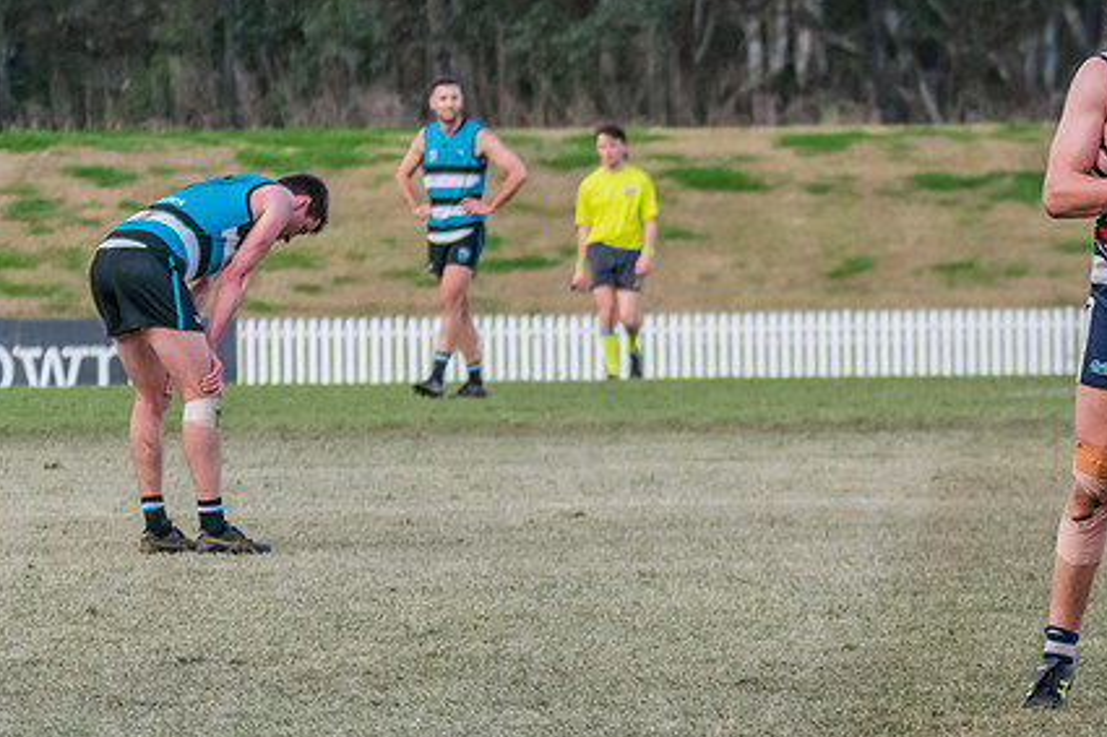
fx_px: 12909
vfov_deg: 3.3
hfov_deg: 4.9
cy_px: 340
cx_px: 1157
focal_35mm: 420
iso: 1800
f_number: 5
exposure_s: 1/2000
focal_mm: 150
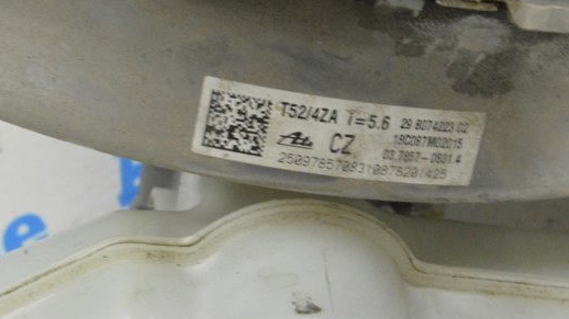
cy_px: 111
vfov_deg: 11.3
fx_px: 1609
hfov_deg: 20.0
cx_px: 338
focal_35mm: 107
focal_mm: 55
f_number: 20
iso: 6400
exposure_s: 1/15
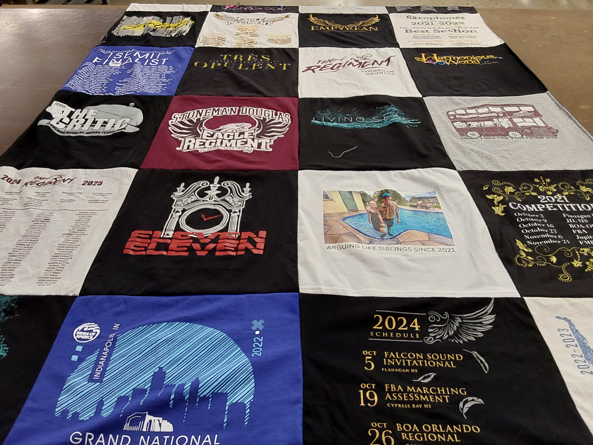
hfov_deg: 63.4
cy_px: 222
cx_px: 296
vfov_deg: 49.7
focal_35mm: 28
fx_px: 480
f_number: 1.9
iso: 125
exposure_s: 1/60
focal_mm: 2.91
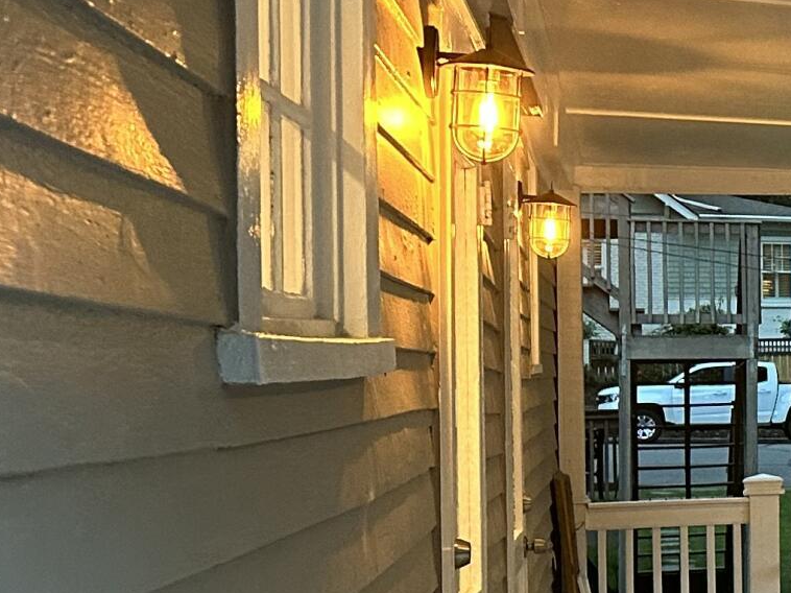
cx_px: 1475
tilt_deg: -1.1
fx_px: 2170
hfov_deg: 16.7
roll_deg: -0.1
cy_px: 370
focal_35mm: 95
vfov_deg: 15.5
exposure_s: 1/60
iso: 400
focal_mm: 6.86
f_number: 1.78
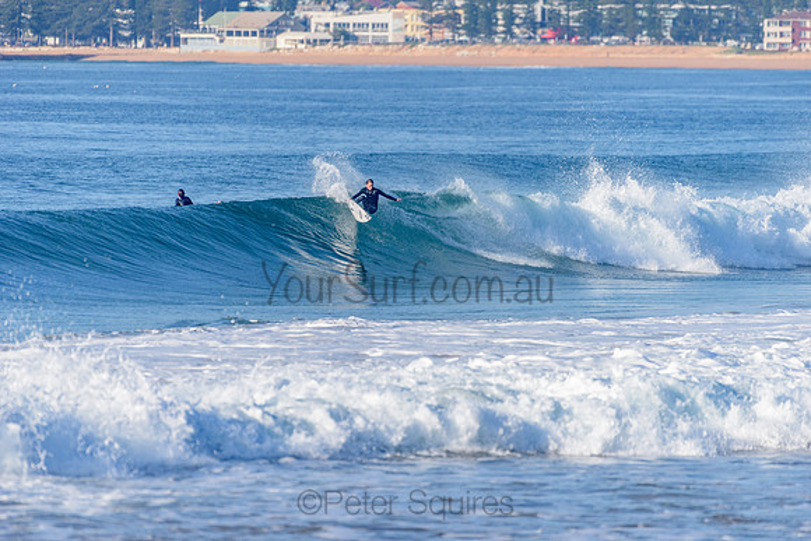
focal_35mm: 500
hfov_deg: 4.1
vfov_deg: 2.8
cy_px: 270
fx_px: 11266
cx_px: 406
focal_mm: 500
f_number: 5.6
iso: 180
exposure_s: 1/2000
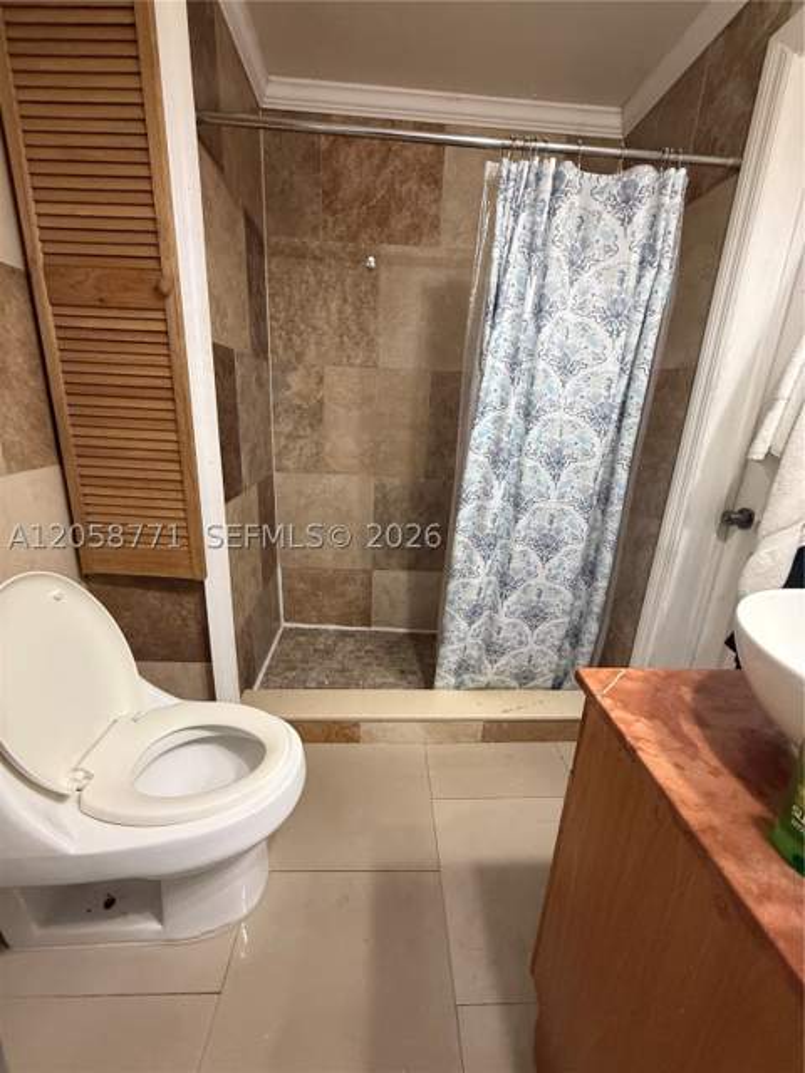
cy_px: 536
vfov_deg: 102.1
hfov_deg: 85.7
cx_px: 402
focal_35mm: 14
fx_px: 434
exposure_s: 1/60
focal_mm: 2.22
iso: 500
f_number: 2.2
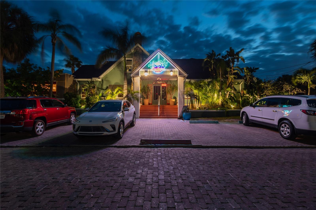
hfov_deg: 90.0
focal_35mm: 18
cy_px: 105
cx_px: 158
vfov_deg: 67.4
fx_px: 158
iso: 100
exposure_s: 30
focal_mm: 12
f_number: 7.1
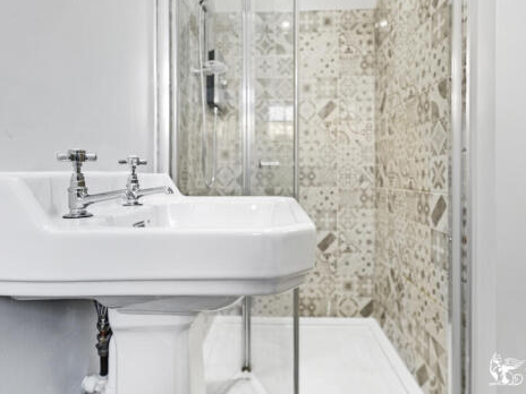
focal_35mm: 19
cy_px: 198
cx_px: 261
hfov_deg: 84.7
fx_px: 289
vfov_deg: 68.7
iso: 100
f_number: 2.8
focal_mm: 14
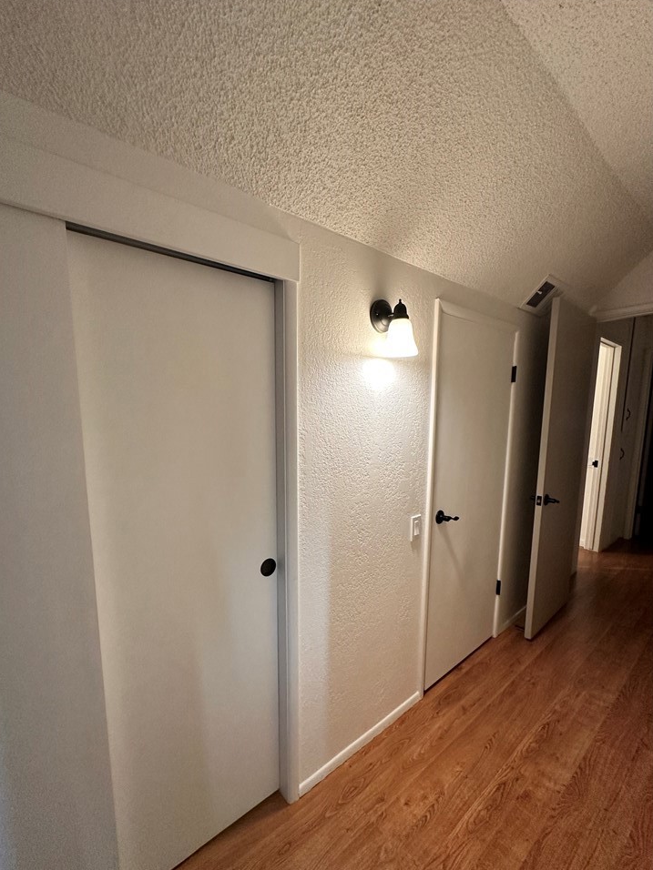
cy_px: 462
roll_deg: -0.3
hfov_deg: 81.6
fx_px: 377
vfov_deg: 98.0
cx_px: 305
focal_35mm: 15
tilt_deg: -7.0
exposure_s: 1/120
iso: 250
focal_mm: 2.22
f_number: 2.2
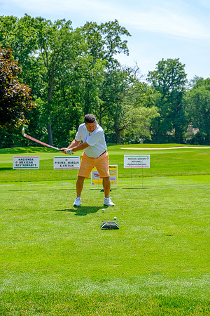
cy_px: 158
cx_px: 105
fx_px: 516
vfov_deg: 33.9
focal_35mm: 59
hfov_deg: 23.0
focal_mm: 39
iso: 200
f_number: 5.6
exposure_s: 1/250
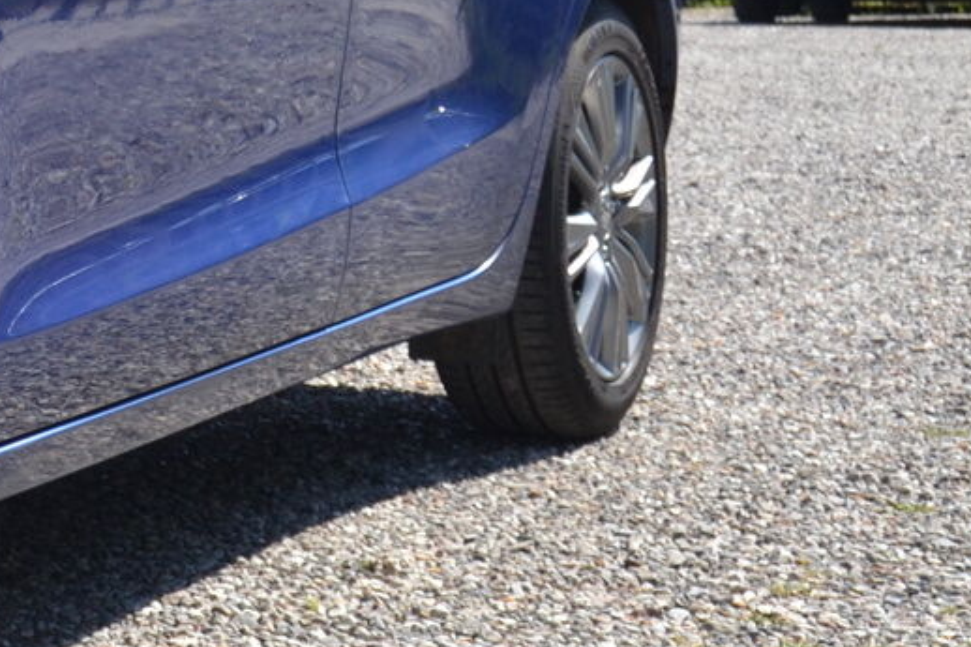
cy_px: -9
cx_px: -746
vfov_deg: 10.6
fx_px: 3447
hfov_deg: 14.3
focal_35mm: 128
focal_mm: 23
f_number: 7.1
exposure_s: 1/200
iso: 100
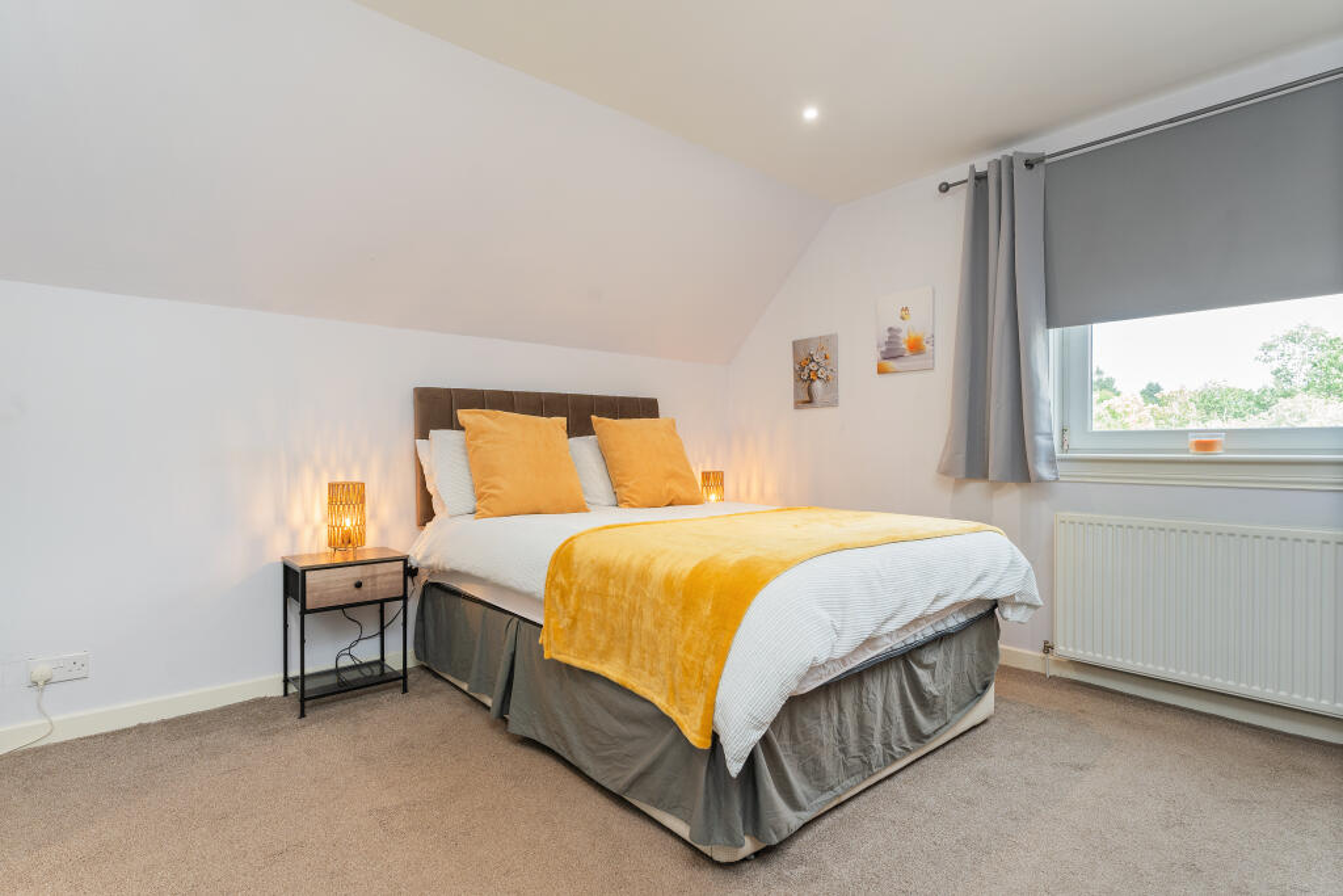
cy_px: 448
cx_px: 672
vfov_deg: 68.9
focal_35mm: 18
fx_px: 653
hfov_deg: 91.6
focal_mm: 17.5
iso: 200
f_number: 8
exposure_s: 1/10
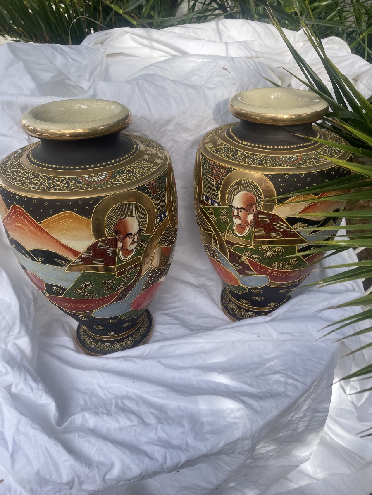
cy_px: 248
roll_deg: -2.2
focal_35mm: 26
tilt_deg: -38.1
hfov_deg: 53.1
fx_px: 373
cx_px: 186
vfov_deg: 67.3
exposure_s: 1/678
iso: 32
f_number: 1.6
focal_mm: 4.2
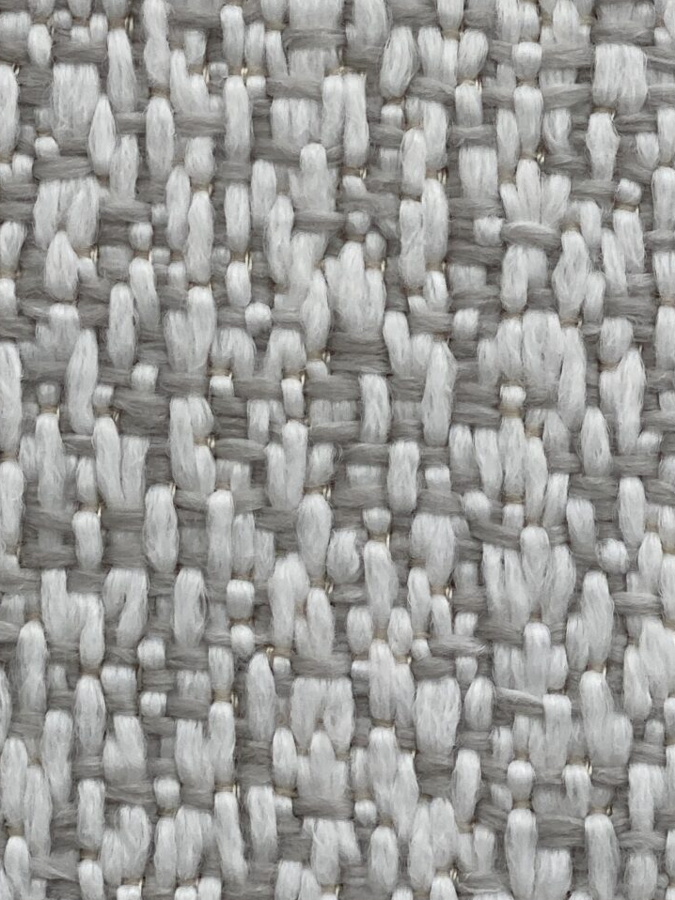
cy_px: 223
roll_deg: -1.1
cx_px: 426
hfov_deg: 10.7
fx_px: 3616
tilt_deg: -22.1
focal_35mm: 139
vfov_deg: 14.1
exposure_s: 1/168
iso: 20
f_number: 2
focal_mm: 6
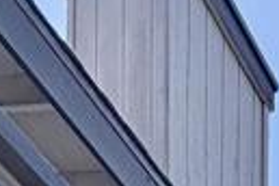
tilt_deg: +0.0
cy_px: 917
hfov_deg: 17.0
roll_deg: -0.4
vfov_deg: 6.5
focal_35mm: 116
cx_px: 311
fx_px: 899
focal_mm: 2.22
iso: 32
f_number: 2.2
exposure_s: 1/770
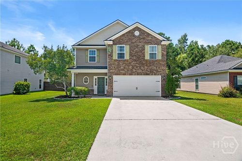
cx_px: 121
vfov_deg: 72.0
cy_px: 80
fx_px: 111
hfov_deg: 95.0
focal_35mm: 16
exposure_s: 1/400
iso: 250
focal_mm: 11
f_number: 8
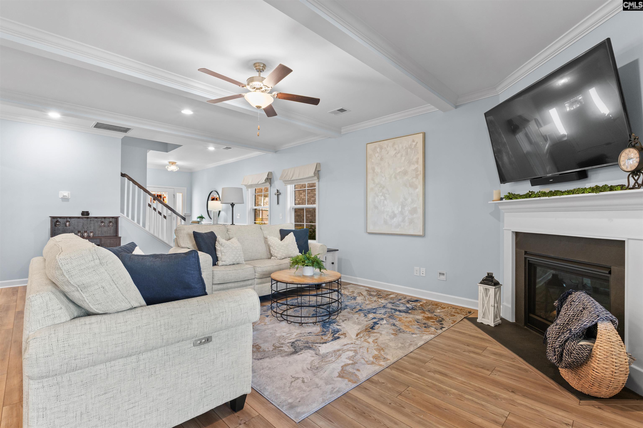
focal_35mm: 16
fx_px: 295
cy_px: 214
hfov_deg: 95.0
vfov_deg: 72.1
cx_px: 322
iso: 200
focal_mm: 11
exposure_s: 1/3
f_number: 6.3
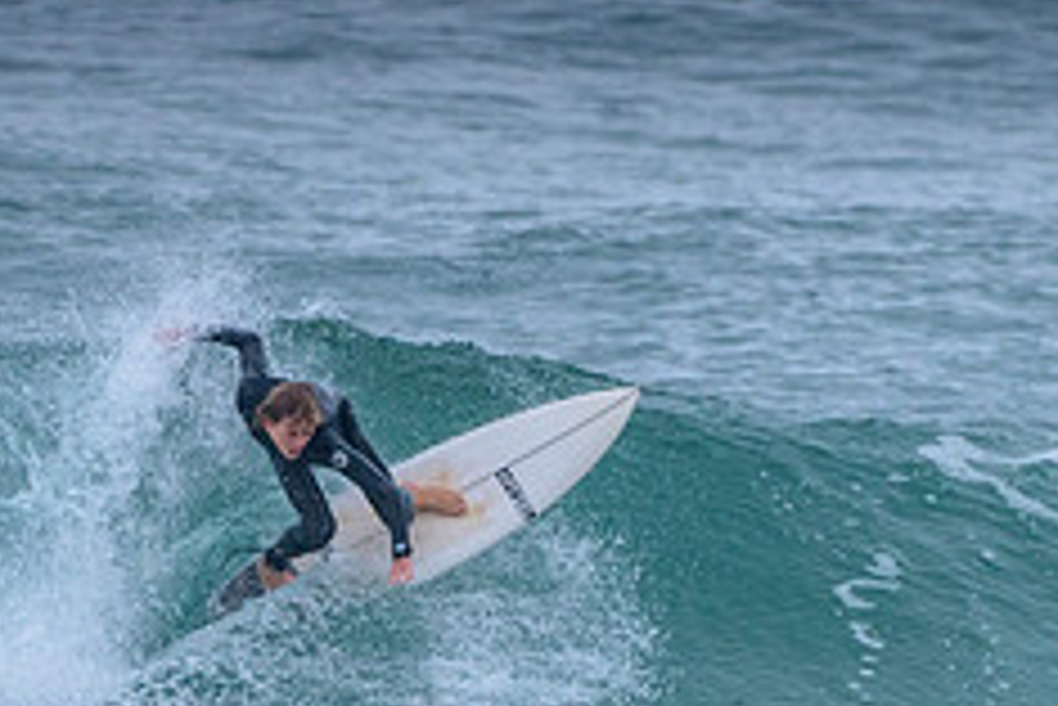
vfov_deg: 0.9
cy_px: 642
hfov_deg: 1.4
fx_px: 44491
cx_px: 585
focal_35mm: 1513
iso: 1250
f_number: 5.6
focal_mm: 500
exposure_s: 1/2000
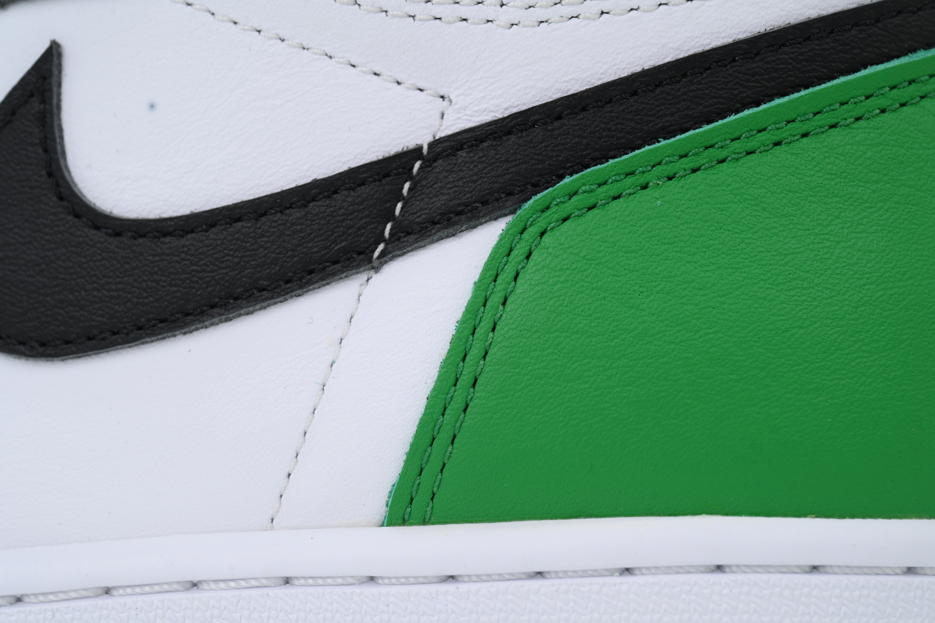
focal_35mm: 98
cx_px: 468
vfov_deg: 14.0
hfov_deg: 20.8
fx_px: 2545
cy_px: 312
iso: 400
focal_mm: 98
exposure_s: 1/100
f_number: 11
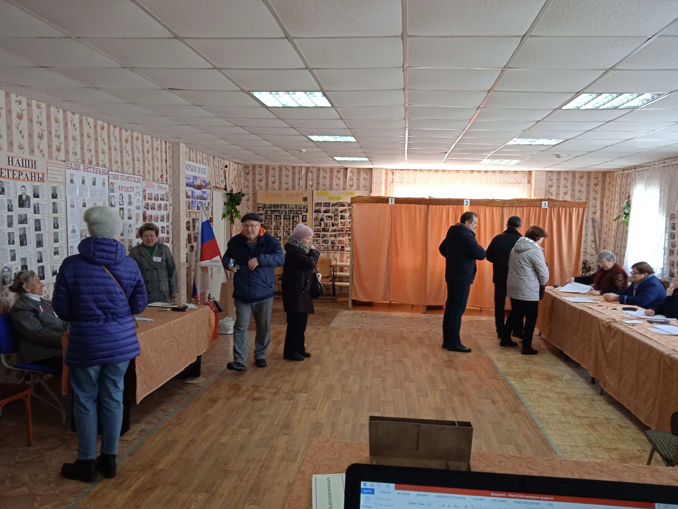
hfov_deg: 63.4
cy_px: 254
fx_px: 548
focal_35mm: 28
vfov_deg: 49.7
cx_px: 339
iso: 230
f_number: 2.2
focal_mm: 3.43
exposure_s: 1/50
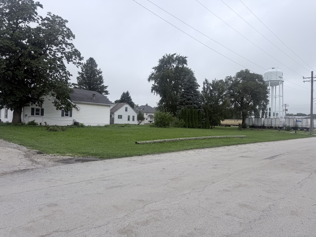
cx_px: 158
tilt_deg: -0.5
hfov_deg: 71.6
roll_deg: -1.5
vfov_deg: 56.8
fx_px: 219
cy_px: 118
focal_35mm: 24
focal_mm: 6.76
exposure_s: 1/4673
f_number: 1.78
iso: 80
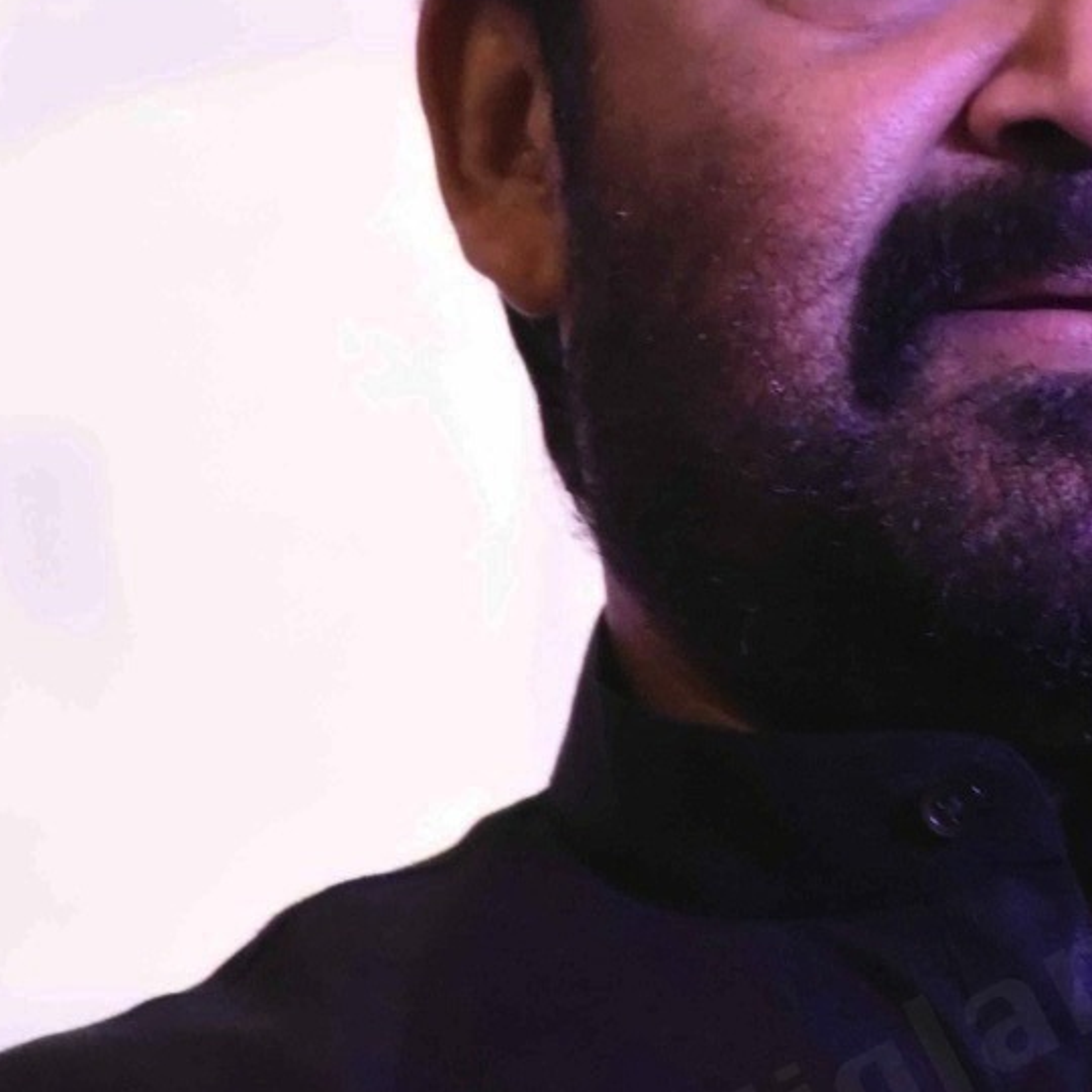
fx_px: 21236
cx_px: 1157
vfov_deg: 2.9
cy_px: 245
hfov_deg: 2.9
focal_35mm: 595
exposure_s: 1/100
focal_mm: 140
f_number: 5.6
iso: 6400
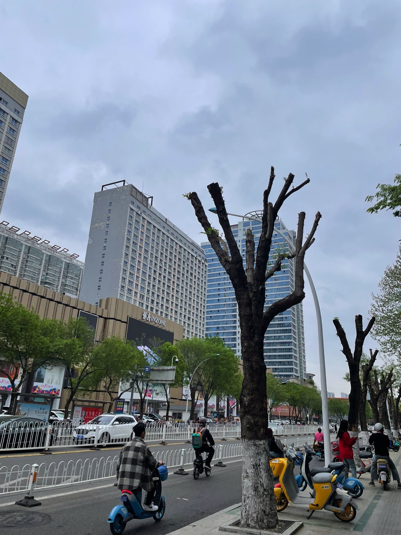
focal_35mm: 26
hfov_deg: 53.1
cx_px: 200
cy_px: 268
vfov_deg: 67.3
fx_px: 402
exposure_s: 1/972
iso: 32
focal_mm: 4.2
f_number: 1.6
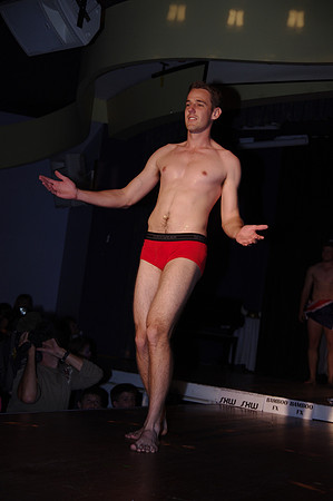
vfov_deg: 35.1
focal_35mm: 57
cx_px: 166
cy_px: 250
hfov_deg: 23.7
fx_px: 793
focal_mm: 38.13
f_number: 2.8
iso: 320
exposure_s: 1/180
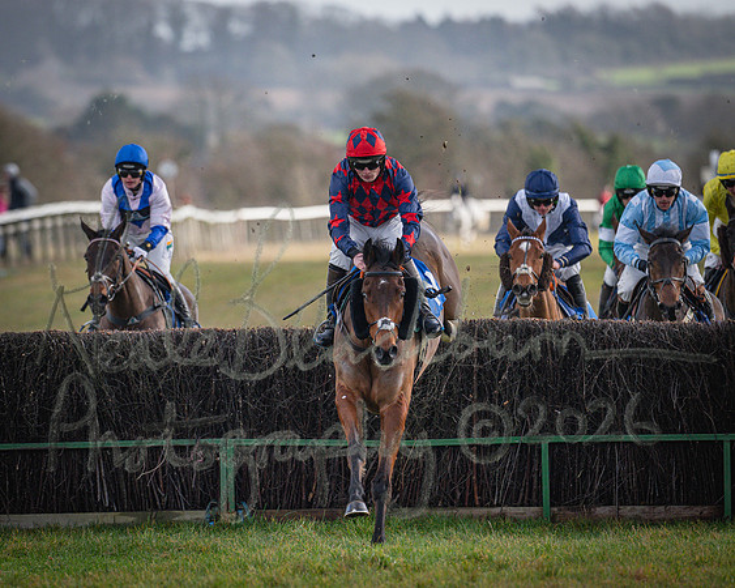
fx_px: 14700
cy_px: 294
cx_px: 294
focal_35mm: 676
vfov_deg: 2.3
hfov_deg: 2.9
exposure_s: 1/2000
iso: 800
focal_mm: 400
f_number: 5
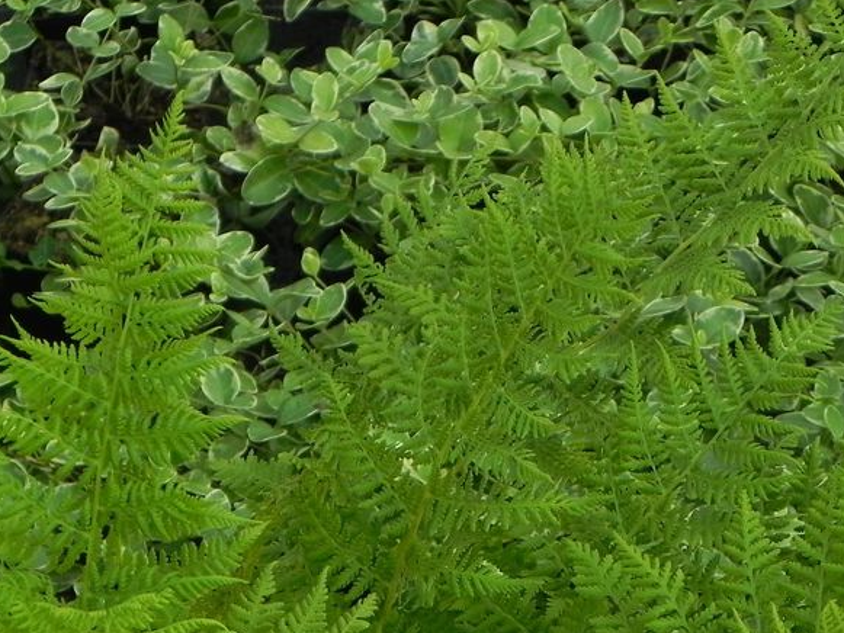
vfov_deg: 9.5
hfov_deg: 12.7
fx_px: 3804
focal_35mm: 156
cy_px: 568
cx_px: 371
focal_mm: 15.1
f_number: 4.5
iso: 160
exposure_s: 1/160
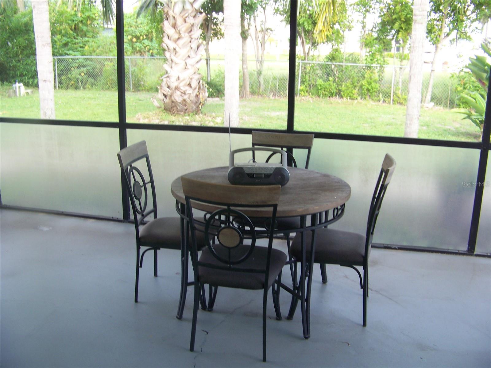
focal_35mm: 36
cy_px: 184
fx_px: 511
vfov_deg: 39.7
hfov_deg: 51.4
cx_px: 246
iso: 80
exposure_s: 1/30
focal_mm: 5.85
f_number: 2.8
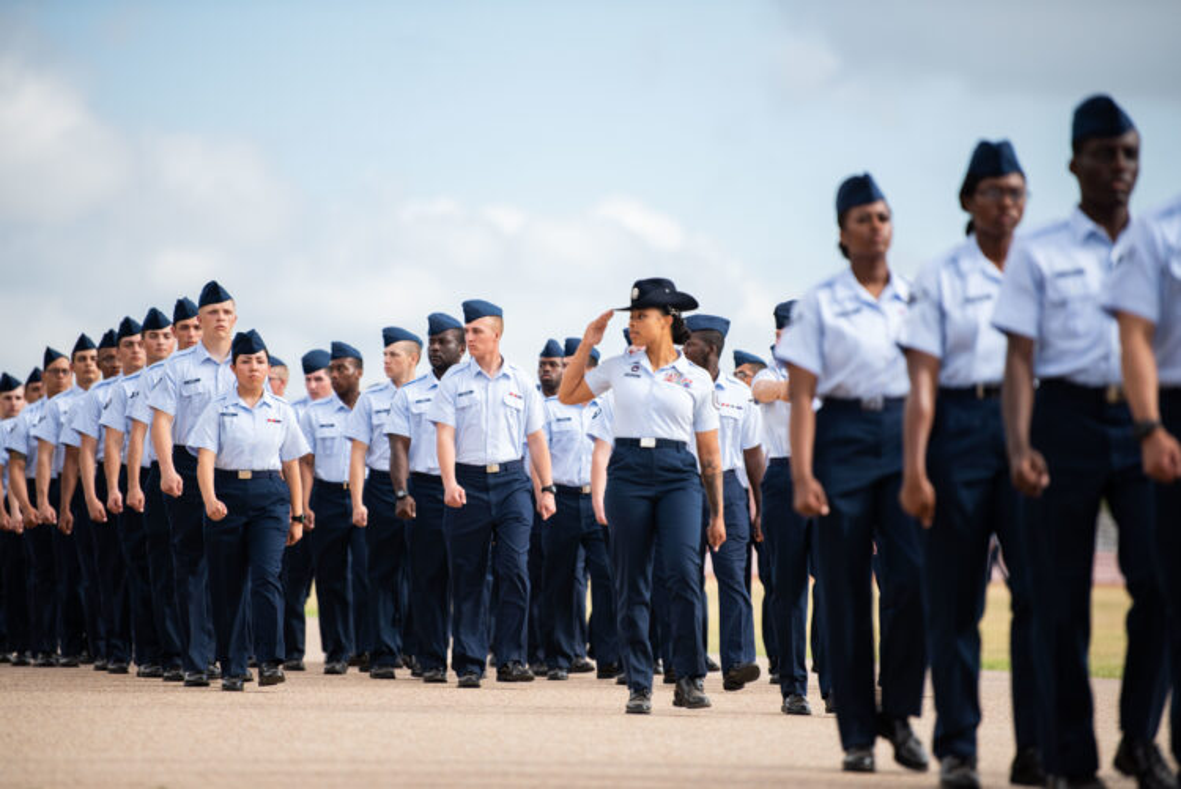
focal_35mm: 200
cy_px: 394
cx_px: 590
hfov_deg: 10.3
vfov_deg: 6.9
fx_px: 6565
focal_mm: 200
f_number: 2.8
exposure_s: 1/4000
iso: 400
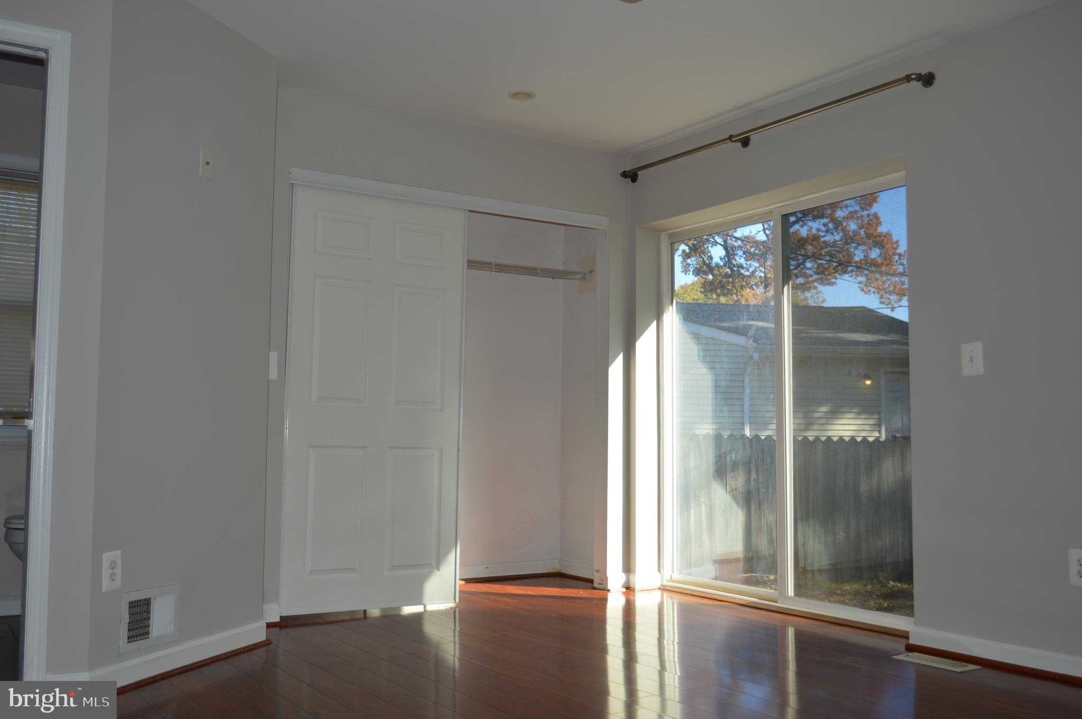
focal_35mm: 33
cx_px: 541
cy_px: 360
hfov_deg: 57.3
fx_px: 991
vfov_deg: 39.9
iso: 100
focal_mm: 22
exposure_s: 1/200
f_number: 4.5
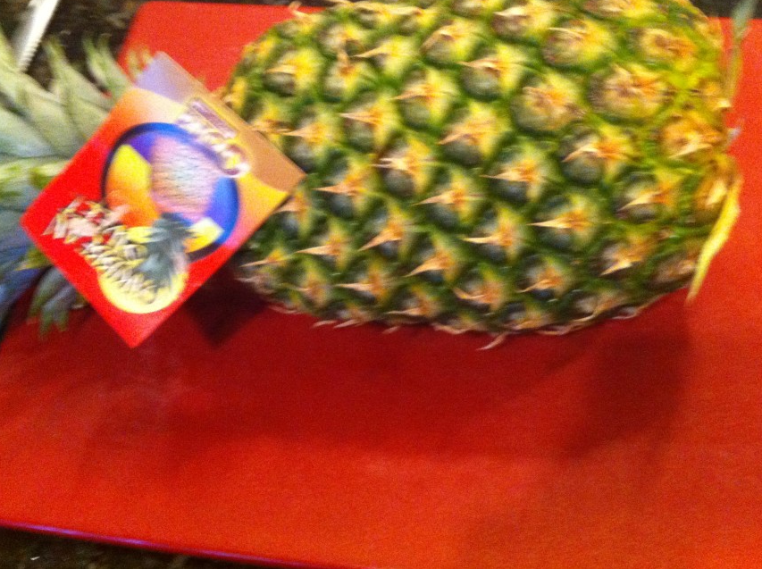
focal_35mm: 42
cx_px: 398
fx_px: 923
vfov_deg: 34.2
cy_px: 230
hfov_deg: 44.8
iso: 640
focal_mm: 3.85
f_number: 2.8
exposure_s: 1/15
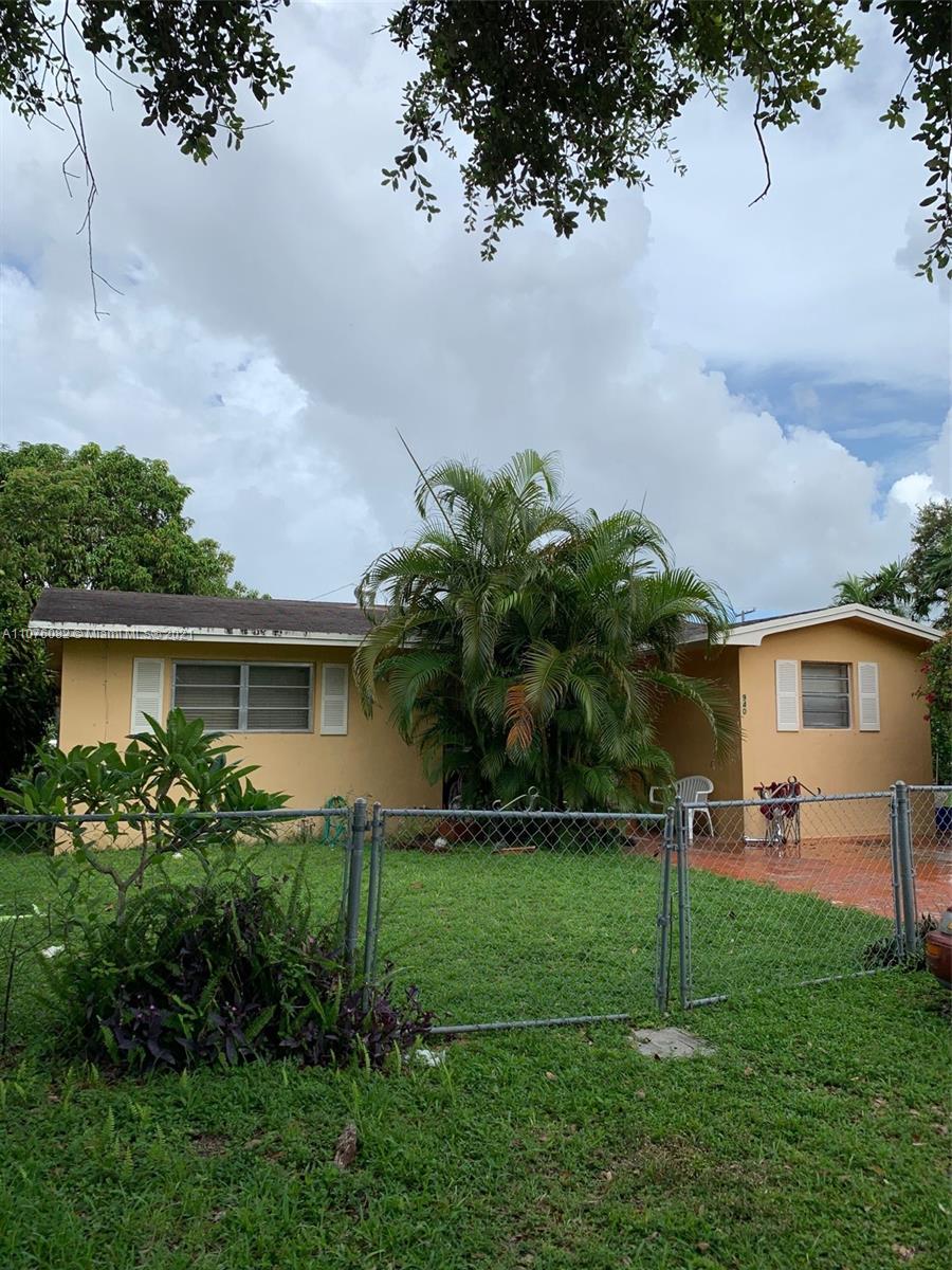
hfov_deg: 53.1
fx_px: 953
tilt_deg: +6.1
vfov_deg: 67.3
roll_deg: -0.4
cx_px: 476
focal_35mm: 26
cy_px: 635
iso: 25
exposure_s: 1/2421
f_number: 1.8
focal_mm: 4.25
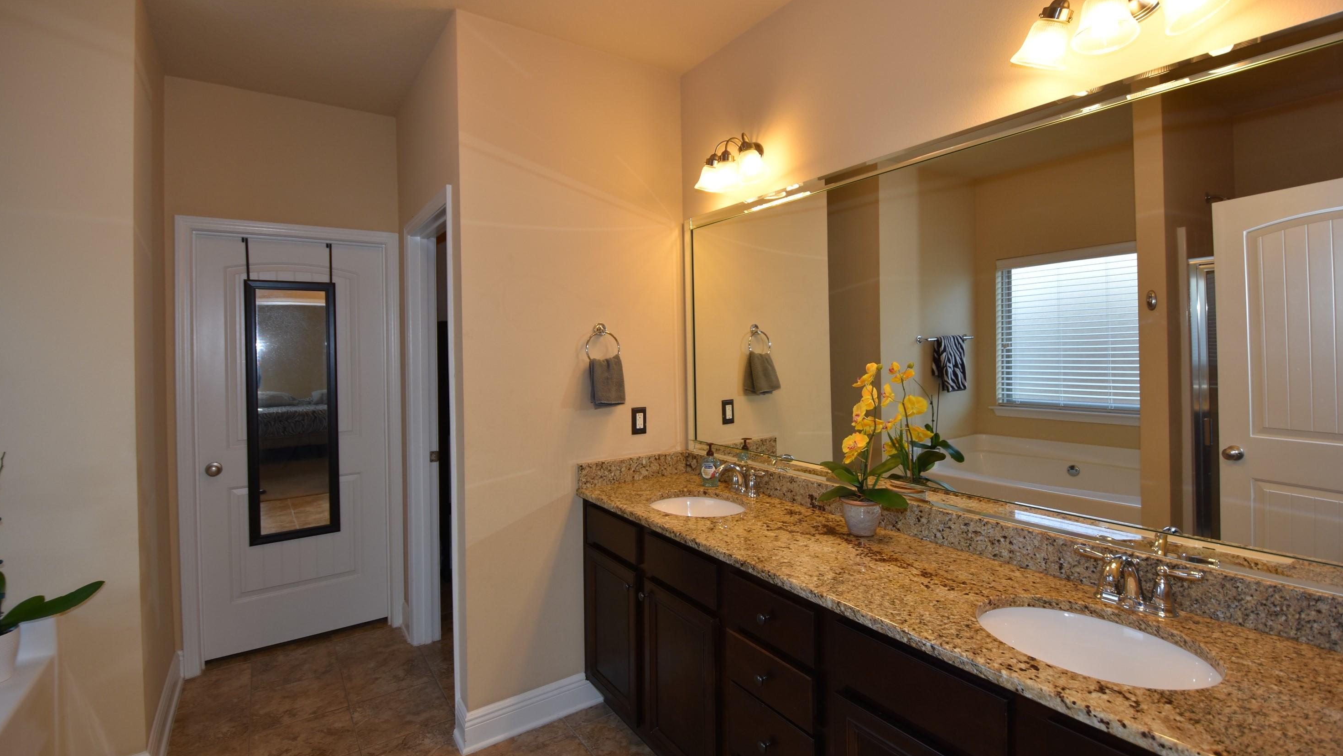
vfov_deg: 66.8
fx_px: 570
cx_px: 681
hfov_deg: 99.4
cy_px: 331
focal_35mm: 16
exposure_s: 1/80
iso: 200
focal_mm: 10
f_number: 4.5
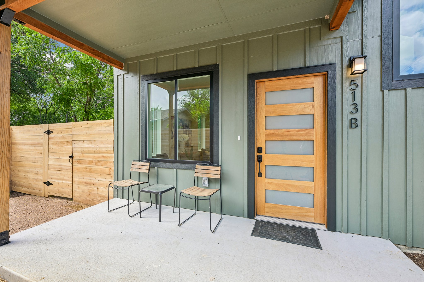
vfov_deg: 75.5
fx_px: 183
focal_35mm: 16
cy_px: 141
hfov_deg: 98.5
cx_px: 212
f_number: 6.7
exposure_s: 1/125
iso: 100
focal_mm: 15.5
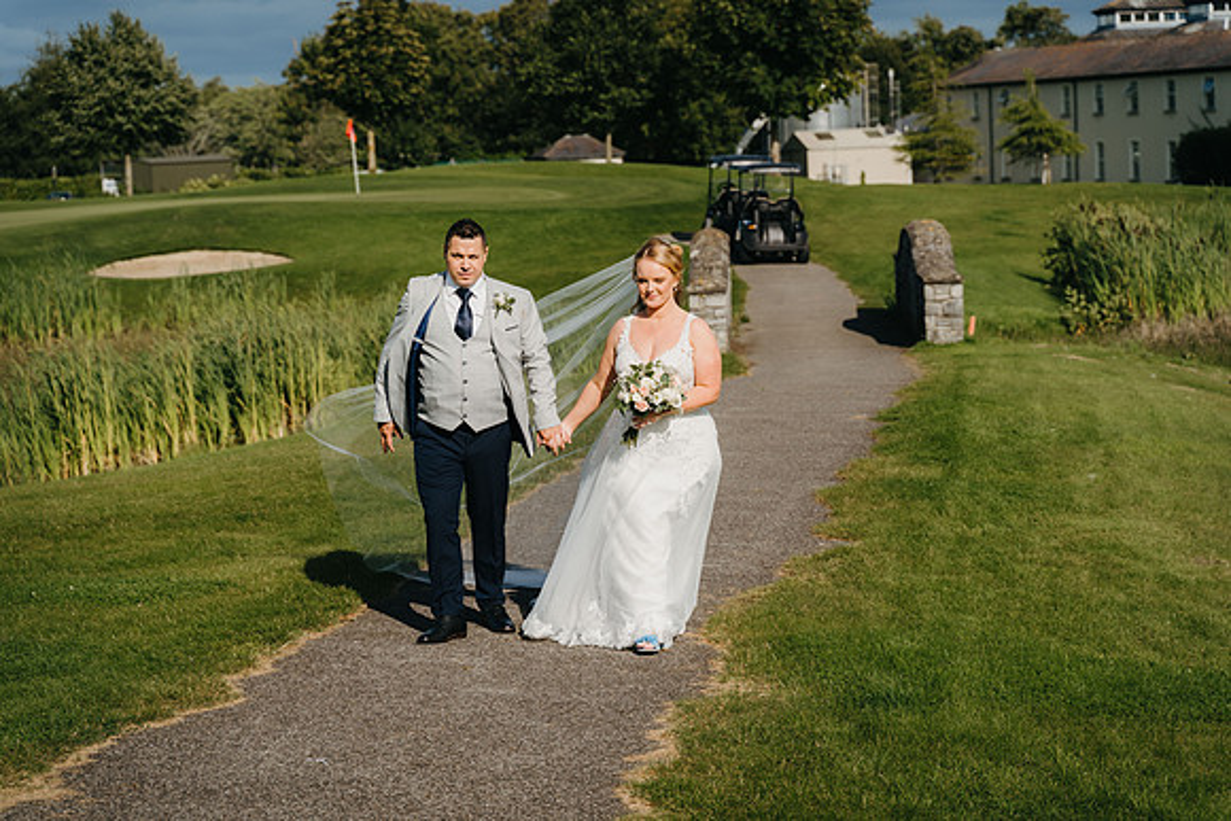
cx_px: 616
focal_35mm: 75
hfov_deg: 27.0
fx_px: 2565
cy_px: 410
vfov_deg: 18.2
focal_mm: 75
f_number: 4.5
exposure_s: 1/1000
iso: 100
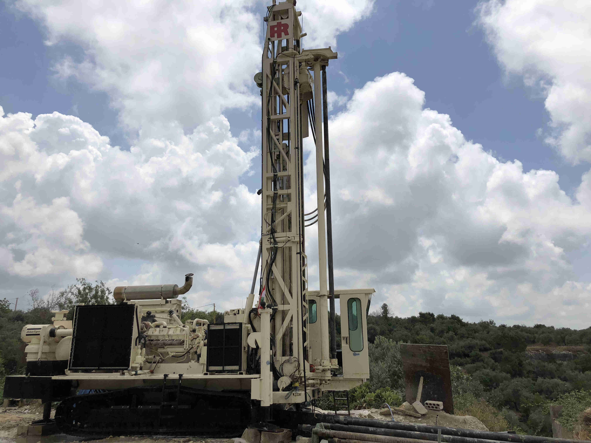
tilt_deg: +14.8
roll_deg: +1.2
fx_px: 478
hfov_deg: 63.4
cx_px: 296
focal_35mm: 28
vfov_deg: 49.7
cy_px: 222
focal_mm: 4
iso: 25
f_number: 1.8
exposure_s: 1/6944
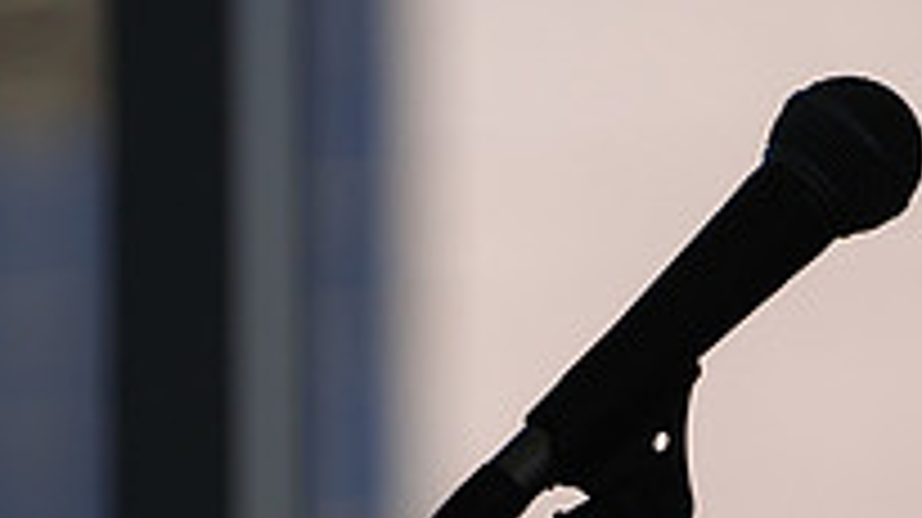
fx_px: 15221
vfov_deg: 1.9
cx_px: 838
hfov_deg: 3.5
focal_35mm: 623
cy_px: 230
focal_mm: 200
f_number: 4.5
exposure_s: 1/5000
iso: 500
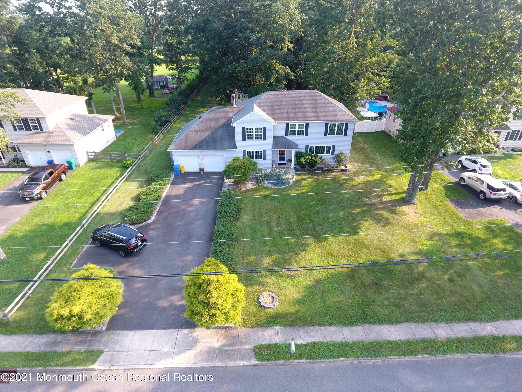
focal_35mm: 20
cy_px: 196
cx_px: 261
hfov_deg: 81.7
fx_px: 302
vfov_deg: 66.0
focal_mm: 3.61
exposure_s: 1/100
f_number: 2.8
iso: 107
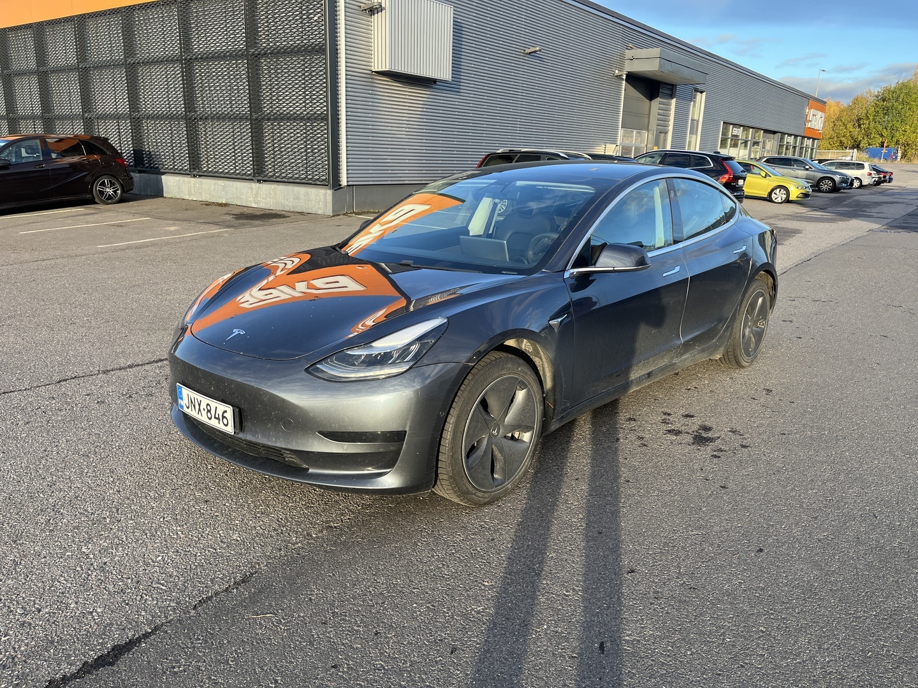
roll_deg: -1.5
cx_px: 459
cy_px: 344
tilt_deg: -15.9
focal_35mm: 26
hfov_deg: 67.3
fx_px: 690
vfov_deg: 53.1
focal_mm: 5.1
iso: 50
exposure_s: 1/550
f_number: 1.6
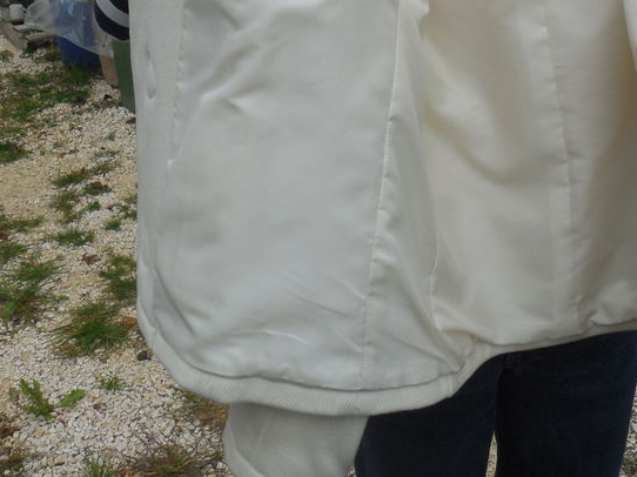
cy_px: 52
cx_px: 424
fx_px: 883
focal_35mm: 48
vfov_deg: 29.1
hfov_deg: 39.2
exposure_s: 1/800
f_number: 3.5
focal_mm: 4.6
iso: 125
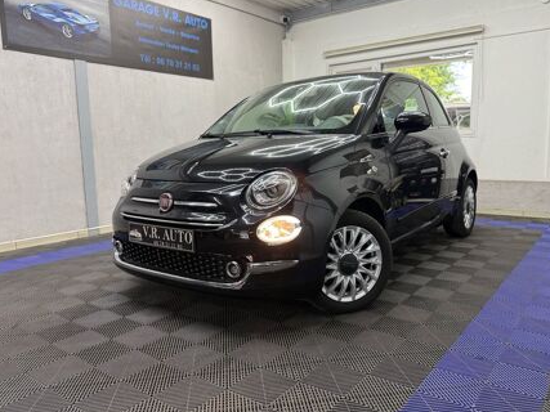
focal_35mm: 27
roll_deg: +1.9
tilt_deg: -7.8
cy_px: 203
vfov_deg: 51.3
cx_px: 285
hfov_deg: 65.3
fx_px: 429
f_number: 1.78
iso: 160
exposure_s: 1/100
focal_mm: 6.76
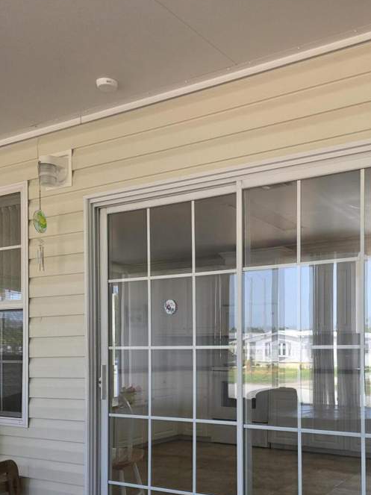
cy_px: 351
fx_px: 529
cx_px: 250
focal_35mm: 37
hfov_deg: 38.2
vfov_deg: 48.8
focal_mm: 6.3
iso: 40
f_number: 1.7
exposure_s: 1/180
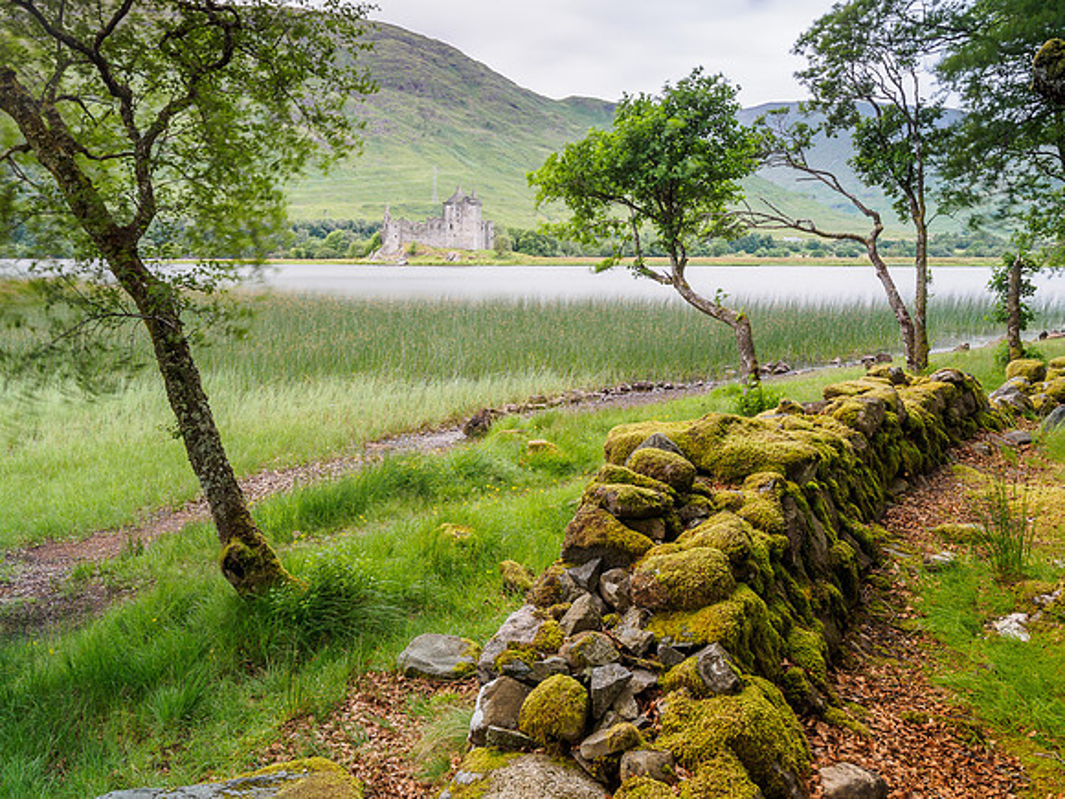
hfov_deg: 61.9
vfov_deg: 48.4
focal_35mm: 29
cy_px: 356
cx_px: 493
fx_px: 887
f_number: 7.1
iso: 200
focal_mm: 13
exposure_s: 60
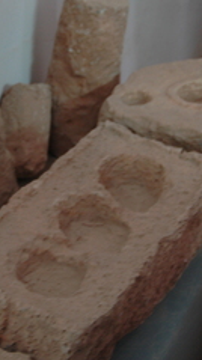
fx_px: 1270
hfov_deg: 9.0
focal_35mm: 133
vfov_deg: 16.1
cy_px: 148
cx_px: -6
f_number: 4.8
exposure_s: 1/8
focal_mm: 46
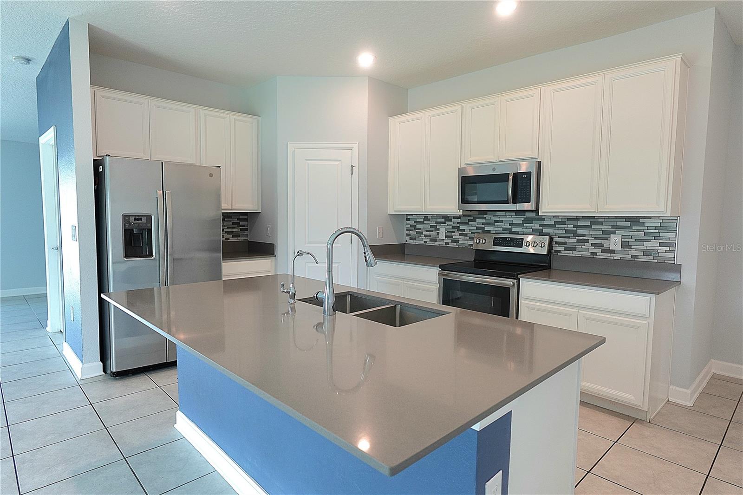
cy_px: 248
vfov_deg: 61.9
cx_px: 372
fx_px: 413
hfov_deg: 84.0
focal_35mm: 20
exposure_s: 1/100
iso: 125
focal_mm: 7.6
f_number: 2
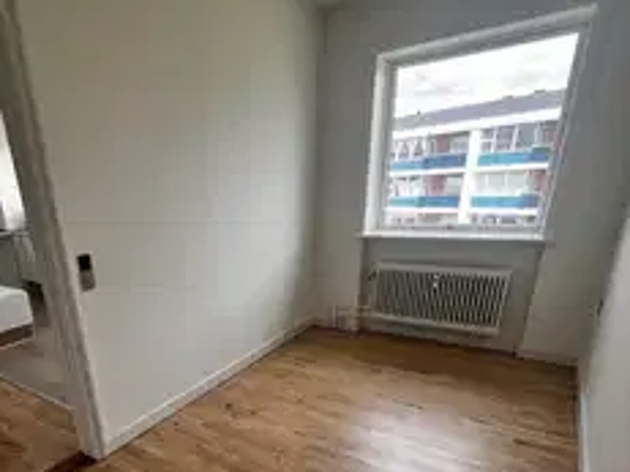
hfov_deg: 77.2
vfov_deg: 59.6
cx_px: 225
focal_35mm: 21
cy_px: 360
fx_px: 382
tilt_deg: -23.5
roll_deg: +3.7
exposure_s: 1/99
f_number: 1.8
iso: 32
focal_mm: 1.57
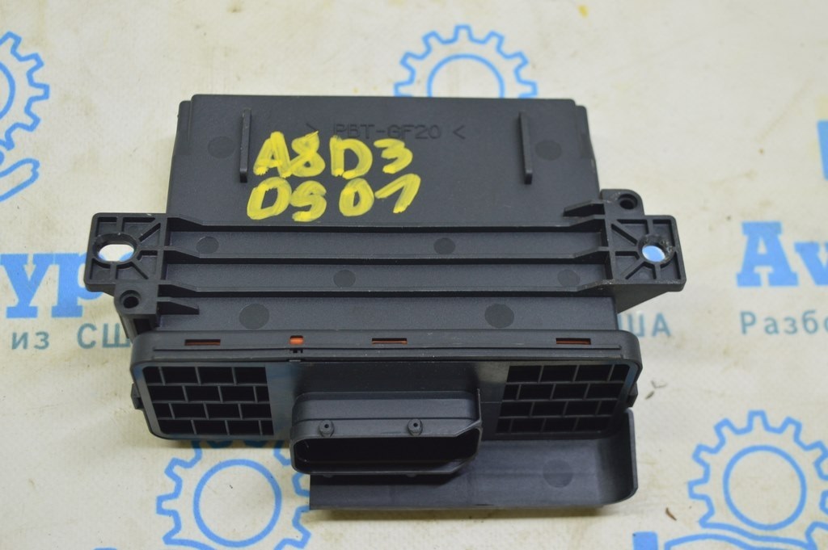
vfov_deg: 25.7
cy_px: 275
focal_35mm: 52
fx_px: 1206
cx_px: 414
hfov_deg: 37.9
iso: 400
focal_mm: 35
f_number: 5.6
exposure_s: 1/20
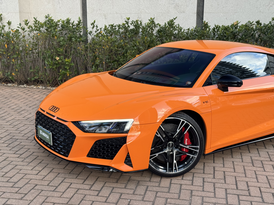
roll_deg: +0.5
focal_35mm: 48
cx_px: 137
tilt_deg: -12.5
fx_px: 380
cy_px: 102
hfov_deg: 39.7
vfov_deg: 30.3
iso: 64
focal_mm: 6.76
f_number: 1.78
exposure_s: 1/173
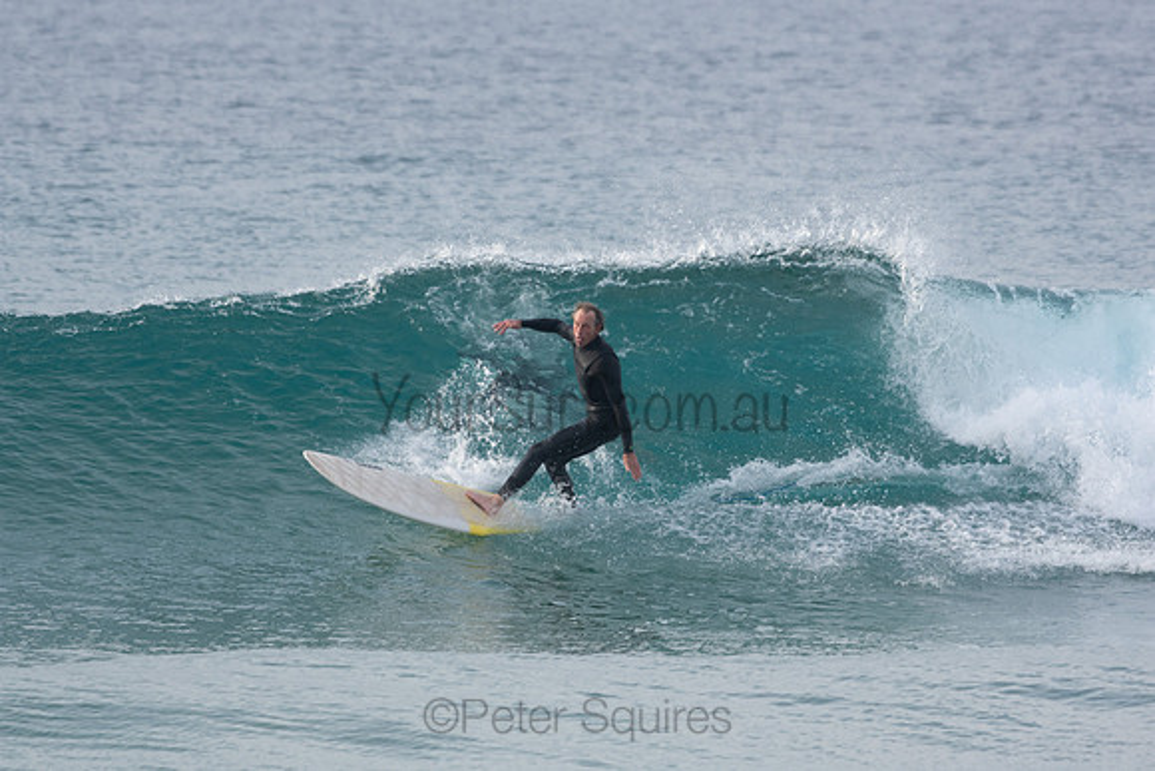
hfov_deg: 4.3
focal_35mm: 480
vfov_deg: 2.9
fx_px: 15403
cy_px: 386
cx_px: 578
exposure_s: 1/1600
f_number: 5.6
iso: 640
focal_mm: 320
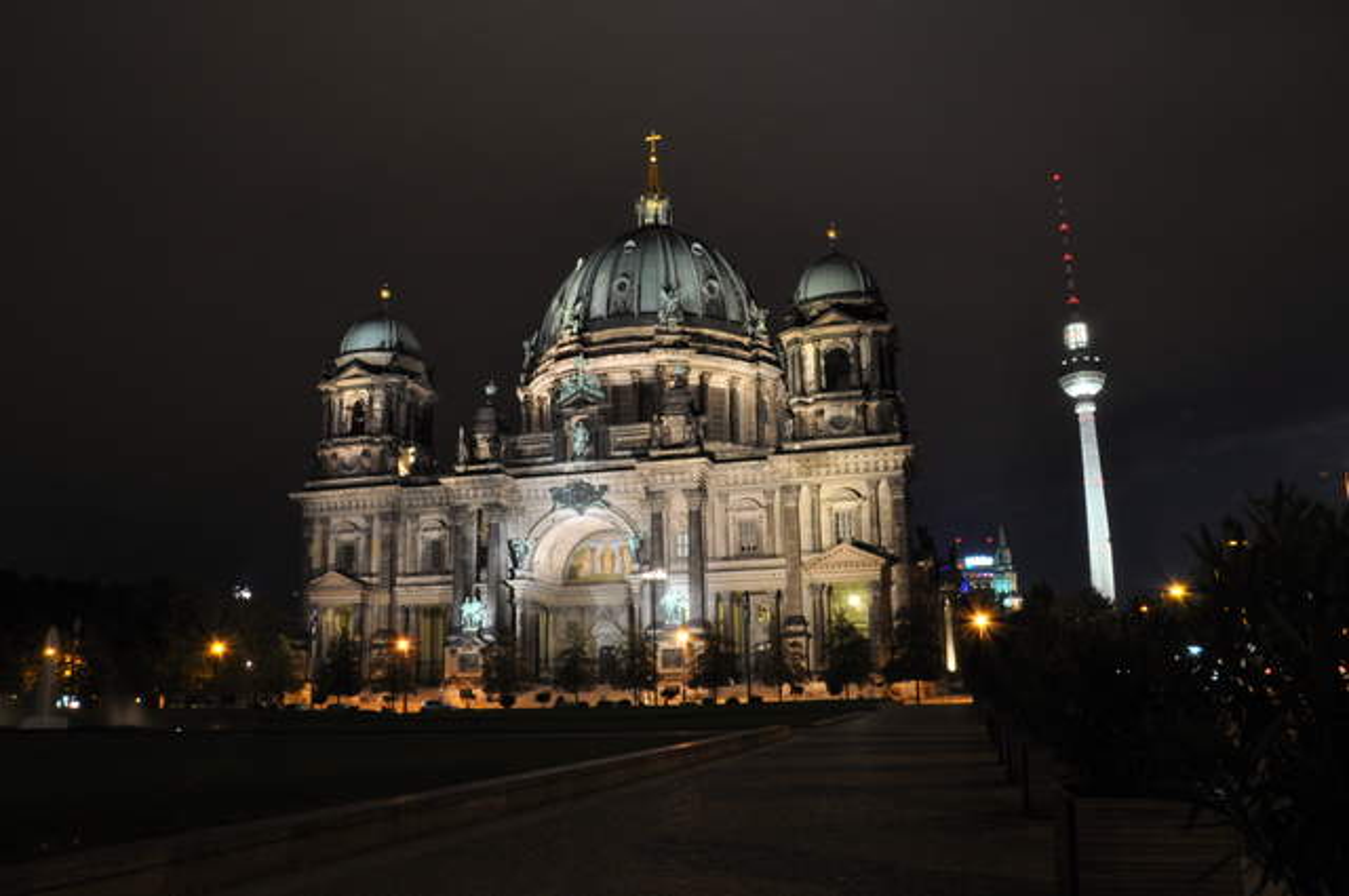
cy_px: 448
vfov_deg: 47.8
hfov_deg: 67.4
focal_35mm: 27
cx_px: 674
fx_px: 1010
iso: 640
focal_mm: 18
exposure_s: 10
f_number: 22
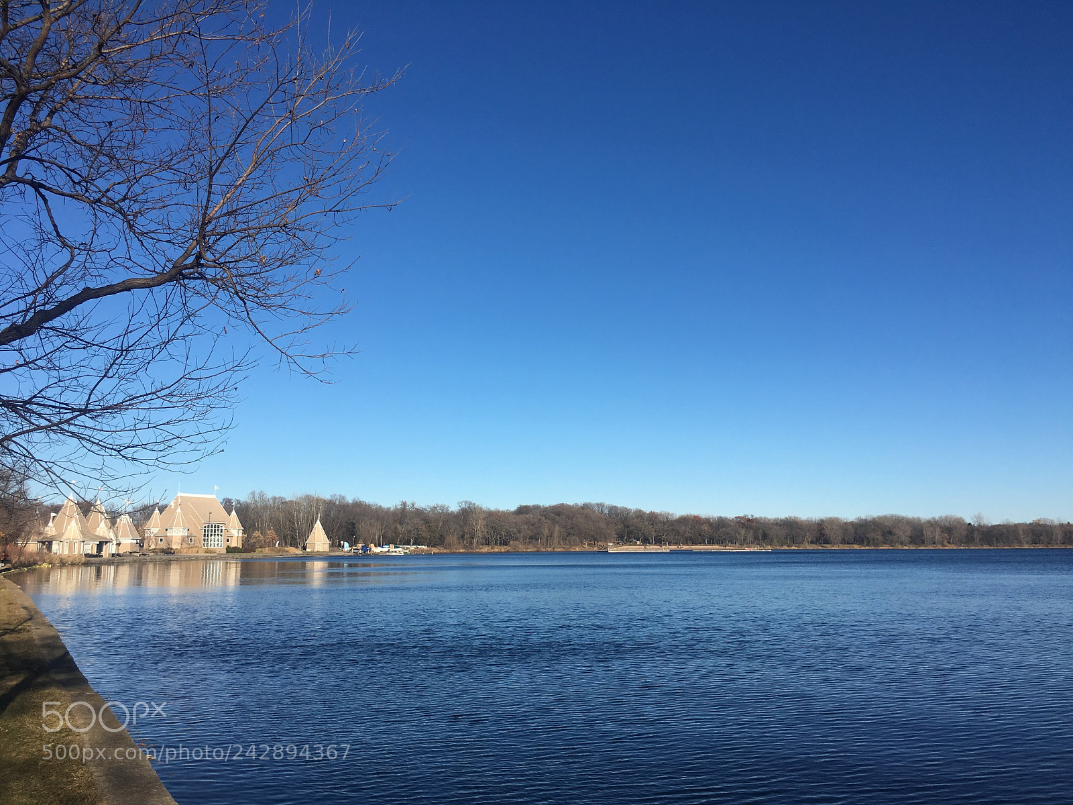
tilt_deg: +11.1
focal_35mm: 29
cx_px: 536
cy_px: 402
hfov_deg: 61.7
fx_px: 899
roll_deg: -0.7
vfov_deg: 48.2
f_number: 2.2
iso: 25
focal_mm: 4.15
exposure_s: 1/2262
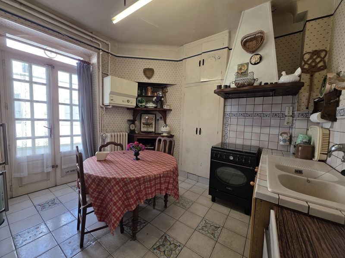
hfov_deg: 106.2
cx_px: 172
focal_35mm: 13
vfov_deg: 89.9
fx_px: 130
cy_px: 129
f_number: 1.9
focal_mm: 2.2
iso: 125
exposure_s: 1/100
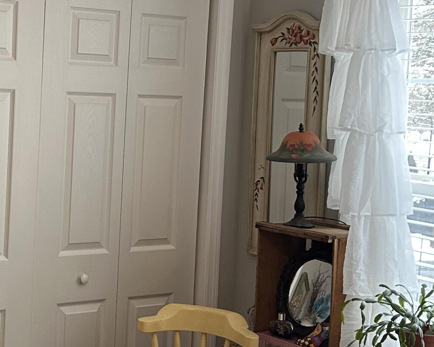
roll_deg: -1.1
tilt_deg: -2.0
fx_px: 963
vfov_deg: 20.4
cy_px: 137
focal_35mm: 75
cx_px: 72
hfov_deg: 24.9
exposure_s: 1/120
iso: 125
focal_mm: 5.7
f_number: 1.5
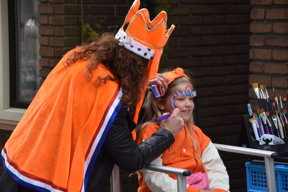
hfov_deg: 14.9
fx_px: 1104
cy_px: 96
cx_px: 144
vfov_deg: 9.9
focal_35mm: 138
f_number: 6.3
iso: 400
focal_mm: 92
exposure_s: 1/160
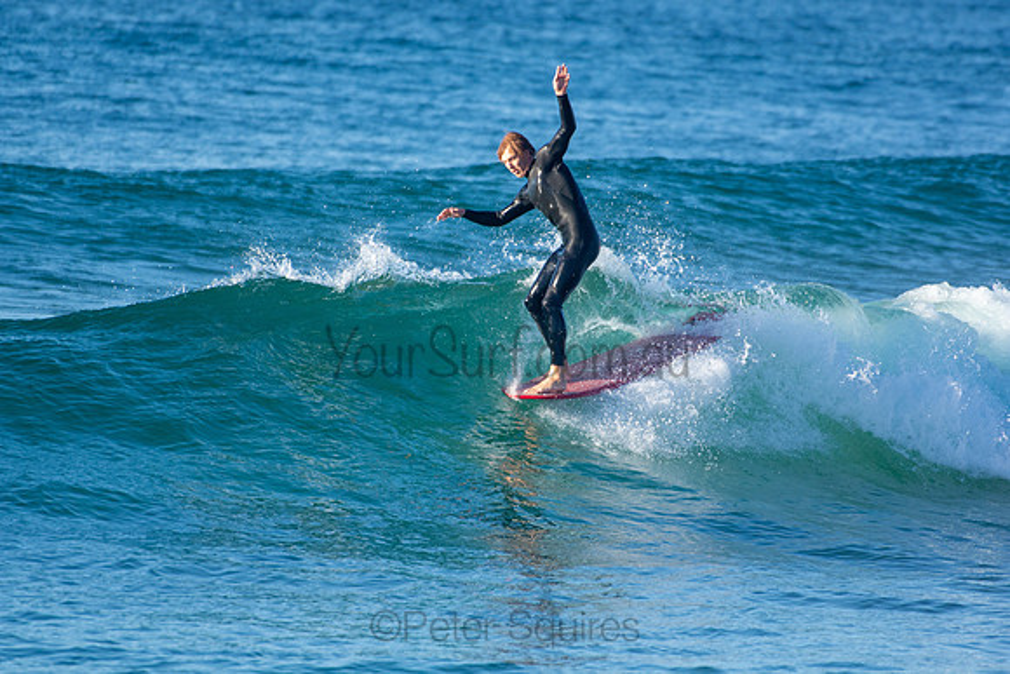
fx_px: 21046
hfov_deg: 2.7
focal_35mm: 750
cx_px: 505
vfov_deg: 1.8
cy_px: 337
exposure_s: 1/1000
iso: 320
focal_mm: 500
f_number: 5.6
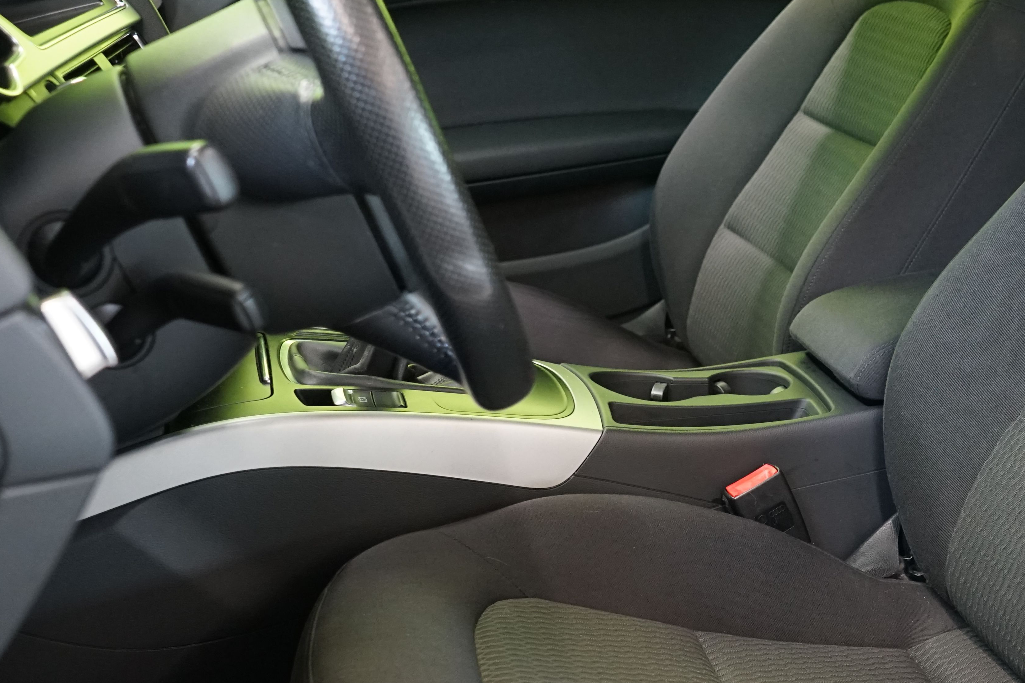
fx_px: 1537
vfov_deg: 25.1
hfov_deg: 35.6
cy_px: 372
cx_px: 827
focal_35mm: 54
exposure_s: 1/20
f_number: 5
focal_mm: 30
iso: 2500
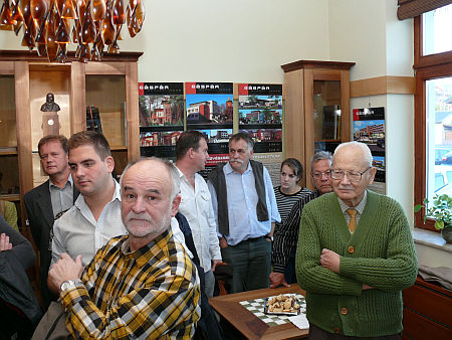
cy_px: 170
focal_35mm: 35
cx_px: 226
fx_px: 457
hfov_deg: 52.6
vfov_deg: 40.7
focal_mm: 7.4
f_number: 2.8
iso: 100
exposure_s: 1/30
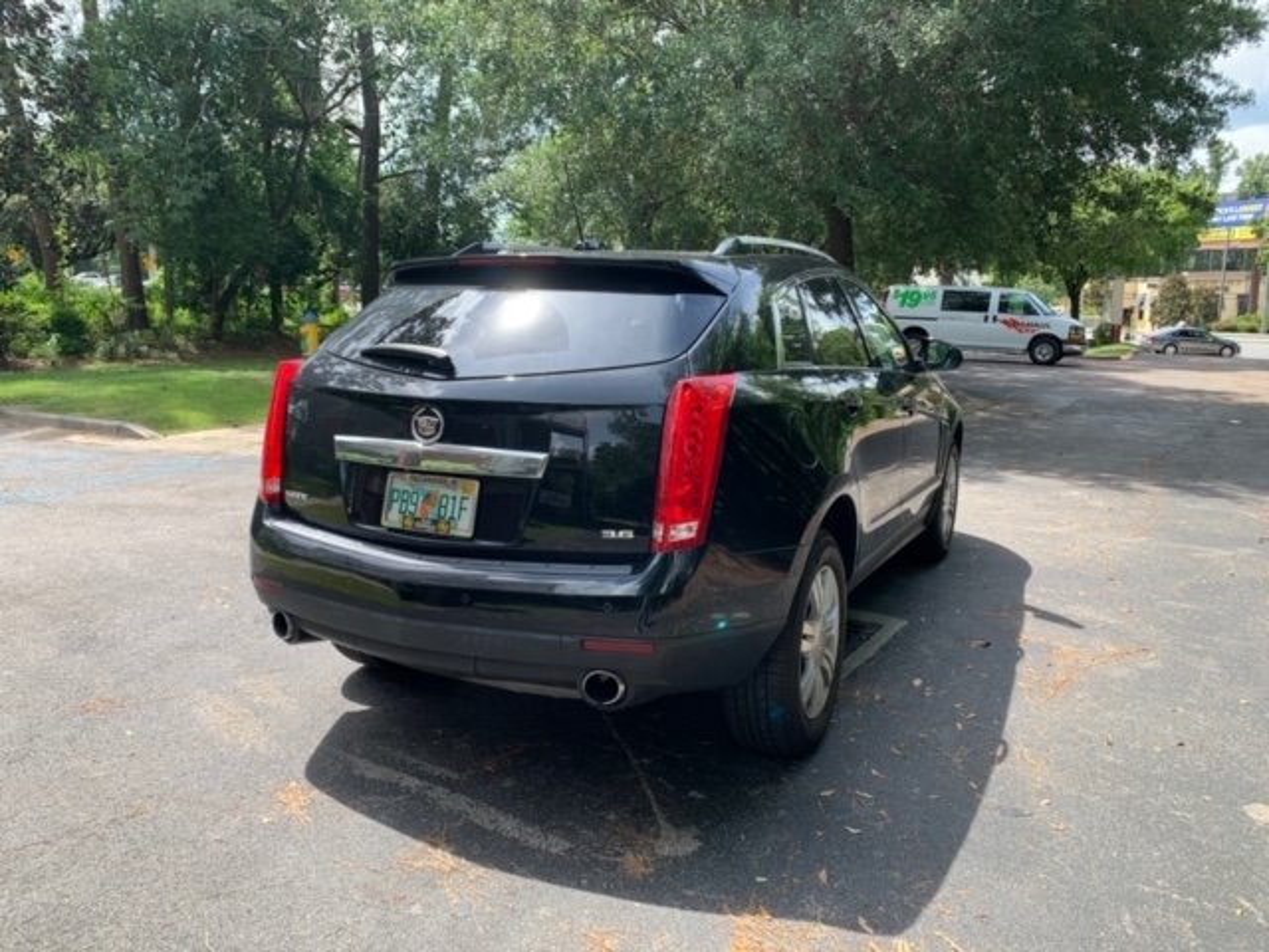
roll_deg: +0.7
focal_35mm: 26
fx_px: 953
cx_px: 634
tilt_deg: -11.0
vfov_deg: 53.1
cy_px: 476
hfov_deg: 67.3
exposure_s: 1/526
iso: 25
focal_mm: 4.25
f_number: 1.8
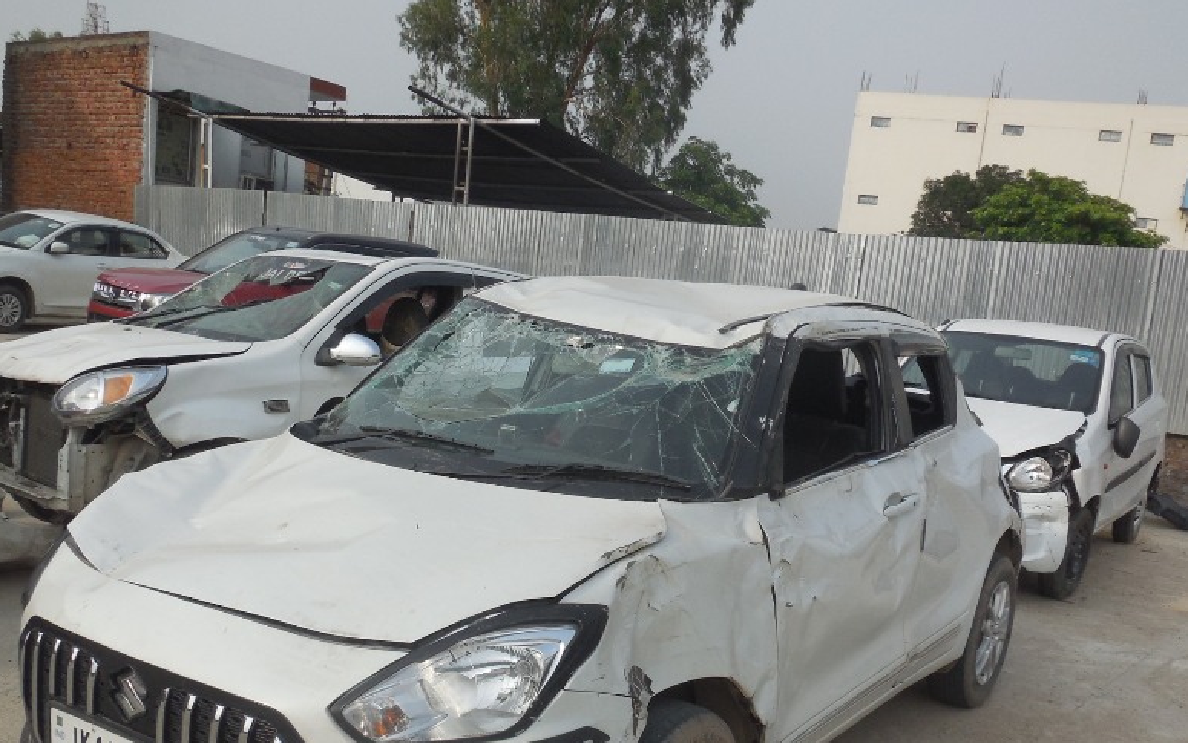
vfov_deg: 35.8
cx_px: 584
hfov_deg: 55.3
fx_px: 1134
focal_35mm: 35
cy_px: 513
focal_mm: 4.5
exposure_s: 1/1250
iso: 125
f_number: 3.1
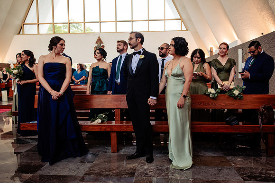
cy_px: 92
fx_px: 244
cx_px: 138
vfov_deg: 41.1
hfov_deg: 58.7
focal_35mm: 32
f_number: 4.5
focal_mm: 32
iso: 1600
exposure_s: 1/160
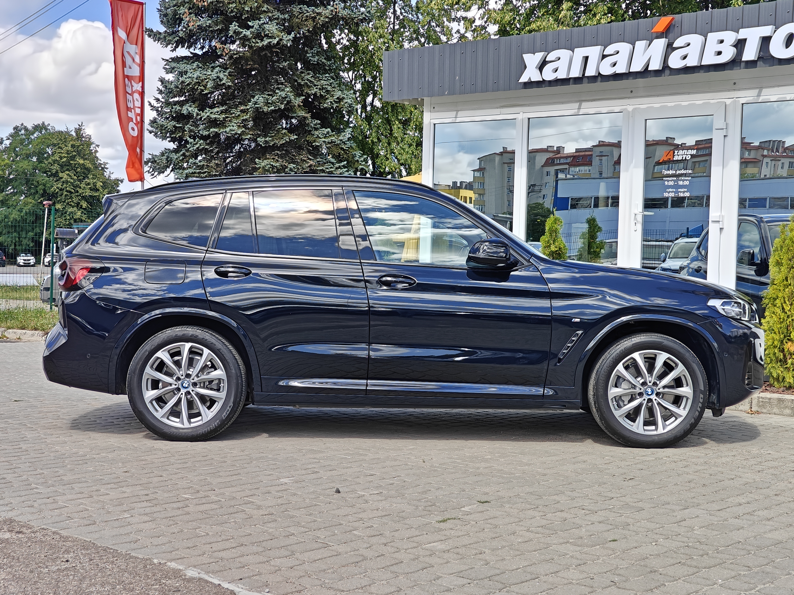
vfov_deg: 30.9
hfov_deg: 40.4
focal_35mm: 47
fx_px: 1078
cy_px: 298
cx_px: 397
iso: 50
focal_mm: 7.08
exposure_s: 1/924
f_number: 2
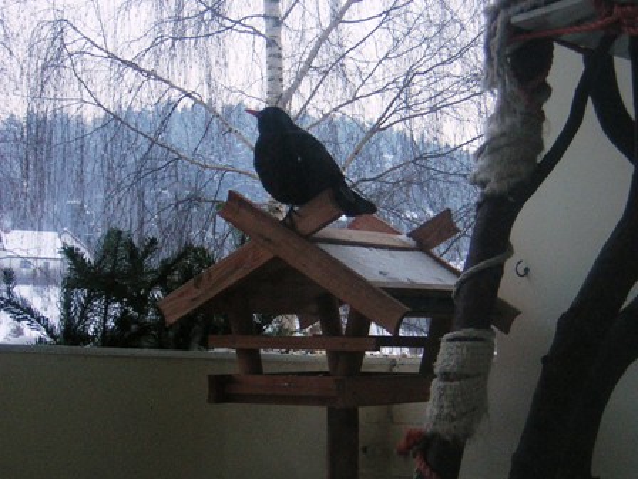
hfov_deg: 22.0
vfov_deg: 16.6
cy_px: 240
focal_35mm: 89
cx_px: 319
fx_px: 1640
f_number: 4.2
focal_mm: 11.6
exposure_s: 1/64
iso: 400
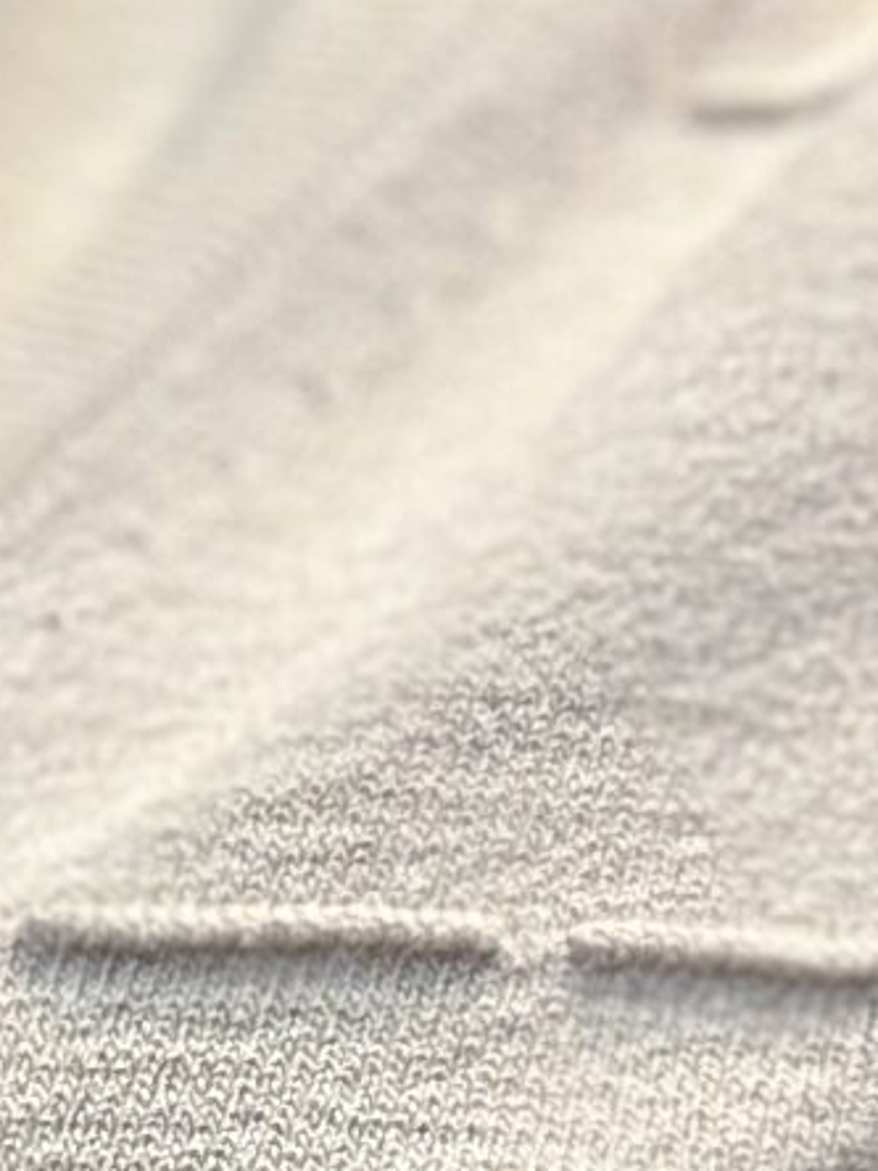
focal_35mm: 173
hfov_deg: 8.1
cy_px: 1274
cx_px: -947
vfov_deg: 11.3
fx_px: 5851
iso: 40
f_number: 1.9
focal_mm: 2.69
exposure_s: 1/50
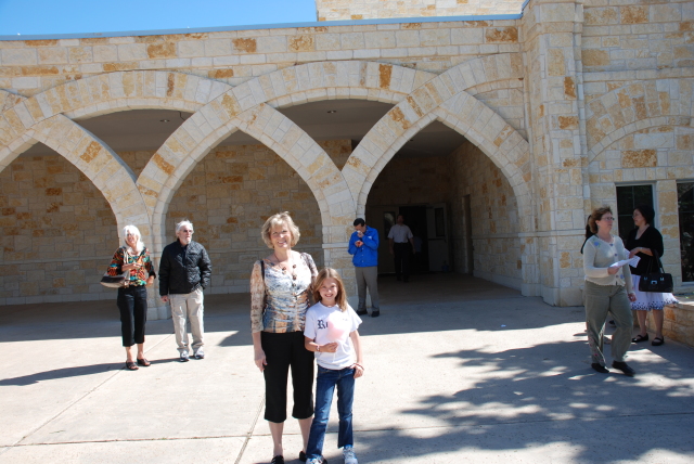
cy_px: 232
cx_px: 347
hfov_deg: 61.9
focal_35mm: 30
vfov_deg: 43.7
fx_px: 579
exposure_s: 1/160
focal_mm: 20
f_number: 6.3
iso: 100
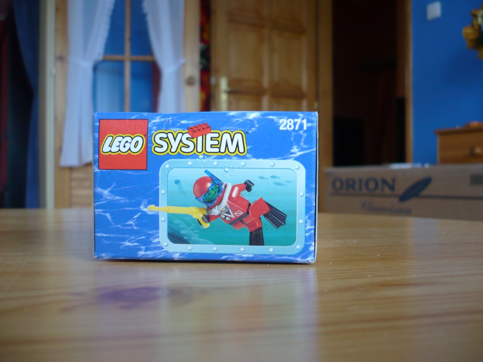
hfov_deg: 52.6
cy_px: 181
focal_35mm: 35
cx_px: 242
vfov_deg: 40.7
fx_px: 488
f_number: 2.8
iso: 100
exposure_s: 1/20
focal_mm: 5.8
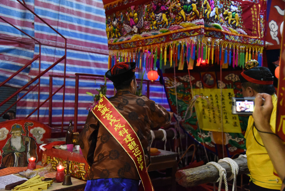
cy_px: 96
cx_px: 142
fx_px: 317
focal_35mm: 40
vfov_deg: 33.4
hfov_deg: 48.4
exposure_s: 1/200
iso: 12800
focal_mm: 40
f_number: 4
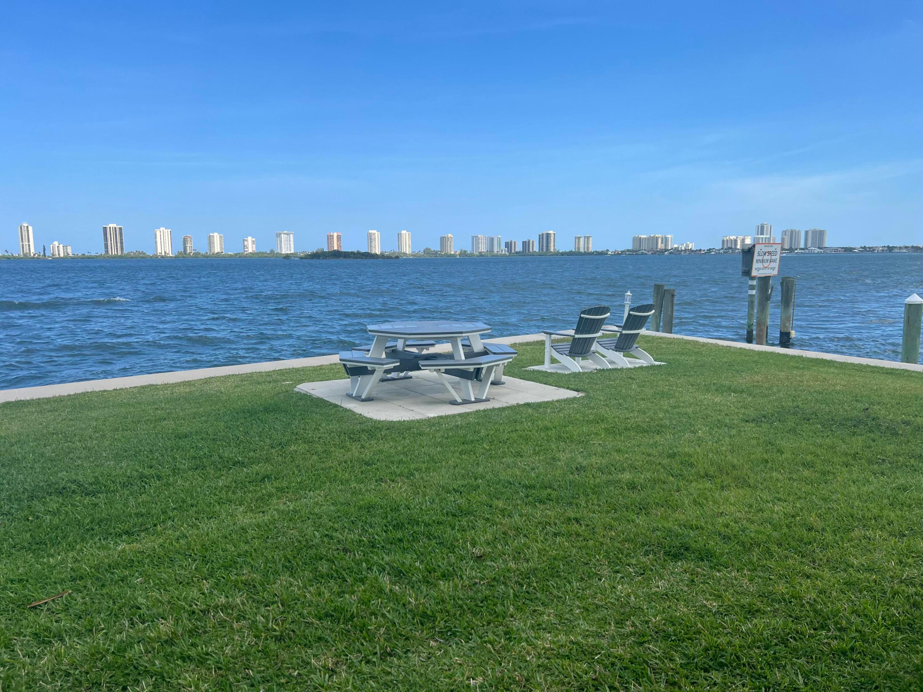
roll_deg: +0.7
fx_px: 693
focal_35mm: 26
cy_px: 346
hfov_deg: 67.3
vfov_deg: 53.1
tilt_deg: -8.3
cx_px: 462
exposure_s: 1/3077
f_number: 1.5
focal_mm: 5.7
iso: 50
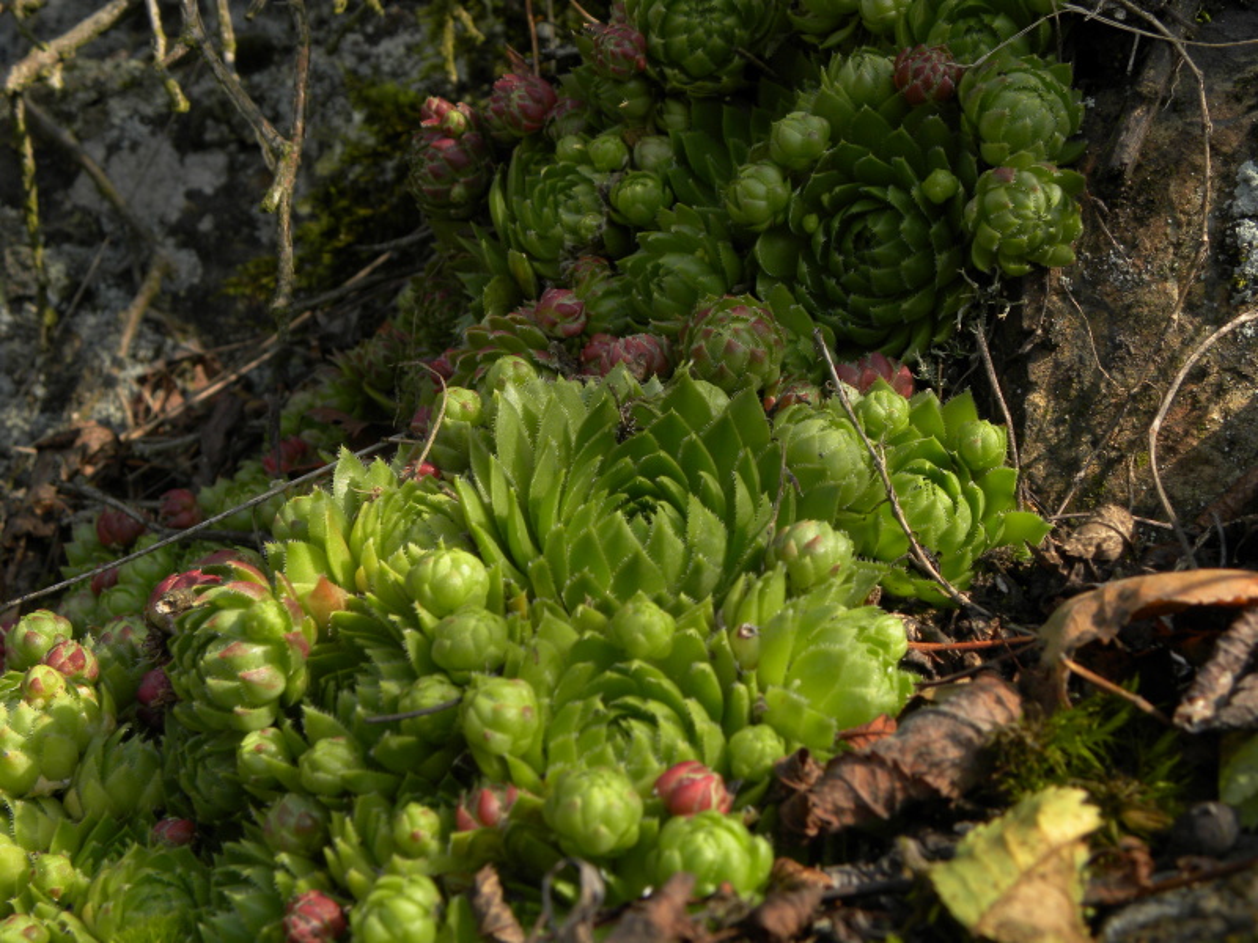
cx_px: 629
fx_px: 1890
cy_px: 472
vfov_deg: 28.0
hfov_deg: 36.8
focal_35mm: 52
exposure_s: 1/200
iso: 64
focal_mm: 9.2
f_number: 5
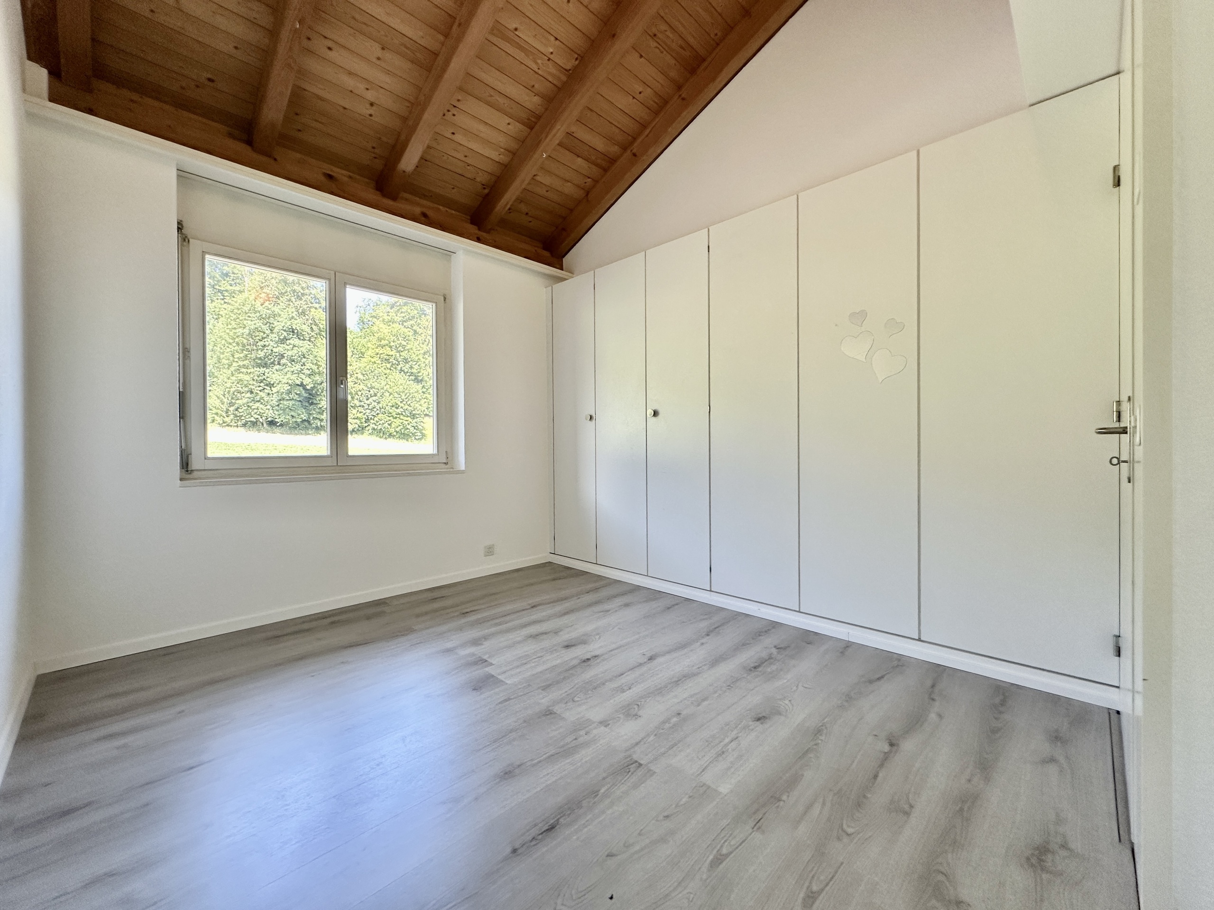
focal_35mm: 14
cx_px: 607
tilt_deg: -0.6
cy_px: 455
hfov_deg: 102.1
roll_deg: +0.5
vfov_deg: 85.7
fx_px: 491
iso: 125
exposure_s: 1/99
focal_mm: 2.22
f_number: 2.2
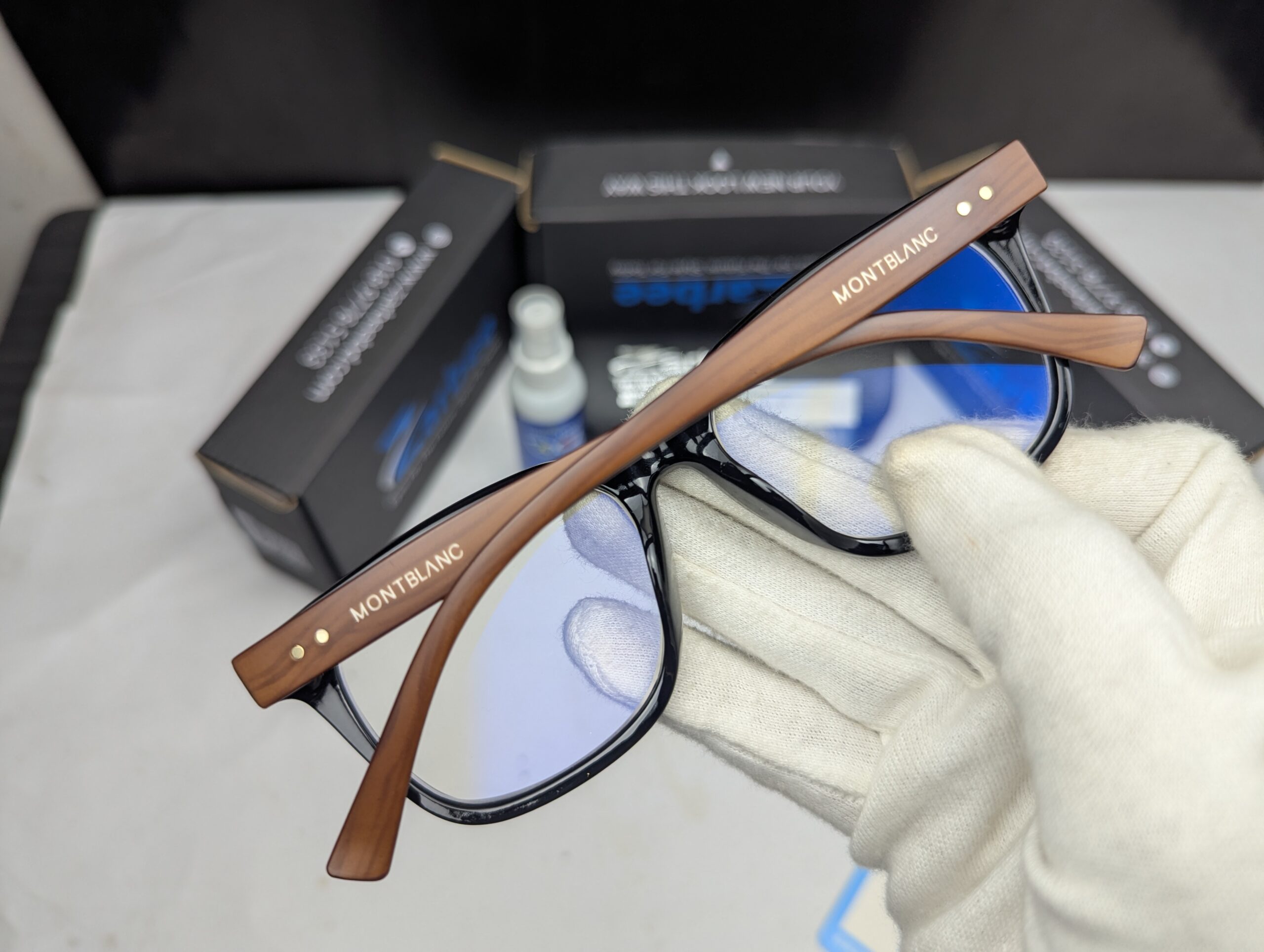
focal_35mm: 24
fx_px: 878
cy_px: 476
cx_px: 632
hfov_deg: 71.5
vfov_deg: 56.9
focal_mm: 6.81
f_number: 1.85
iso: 53
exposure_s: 1/84.7
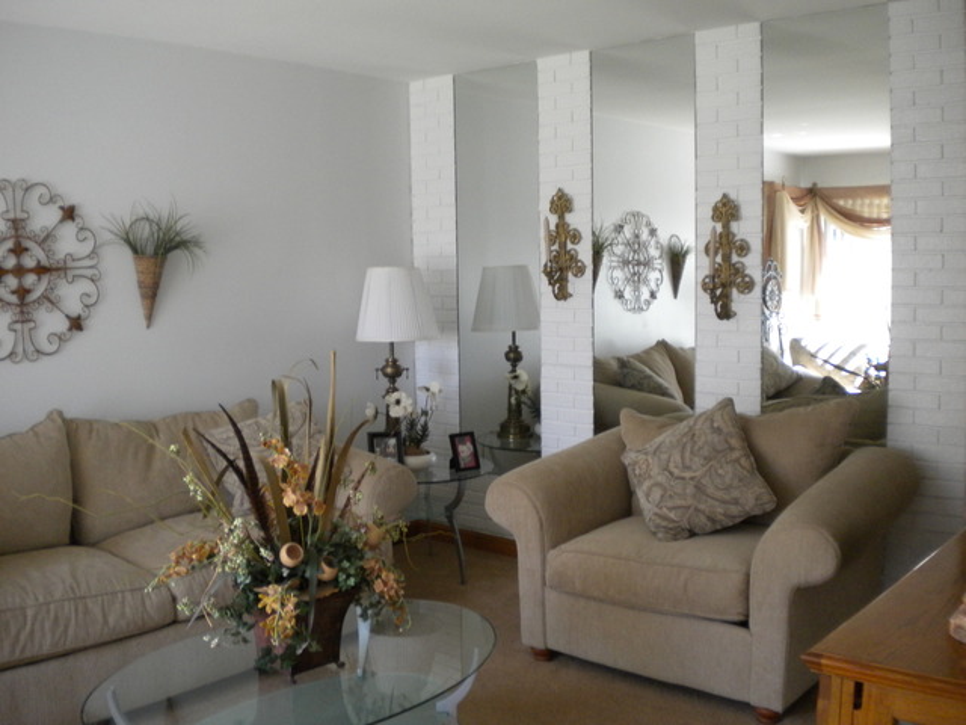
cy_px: 362
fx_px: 977
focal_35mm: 35
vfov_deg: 40.7
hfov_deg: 52.6
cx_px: 483
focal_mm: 6.3
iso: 342
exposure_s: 1/60.7
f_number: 3.1
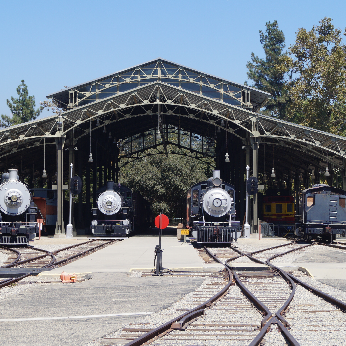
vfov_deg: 18.1
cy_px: 173
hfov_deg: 18.1
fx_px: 1086
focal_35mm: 96
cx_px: 164
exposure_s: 1/160
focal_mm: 50
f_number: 11
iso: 100
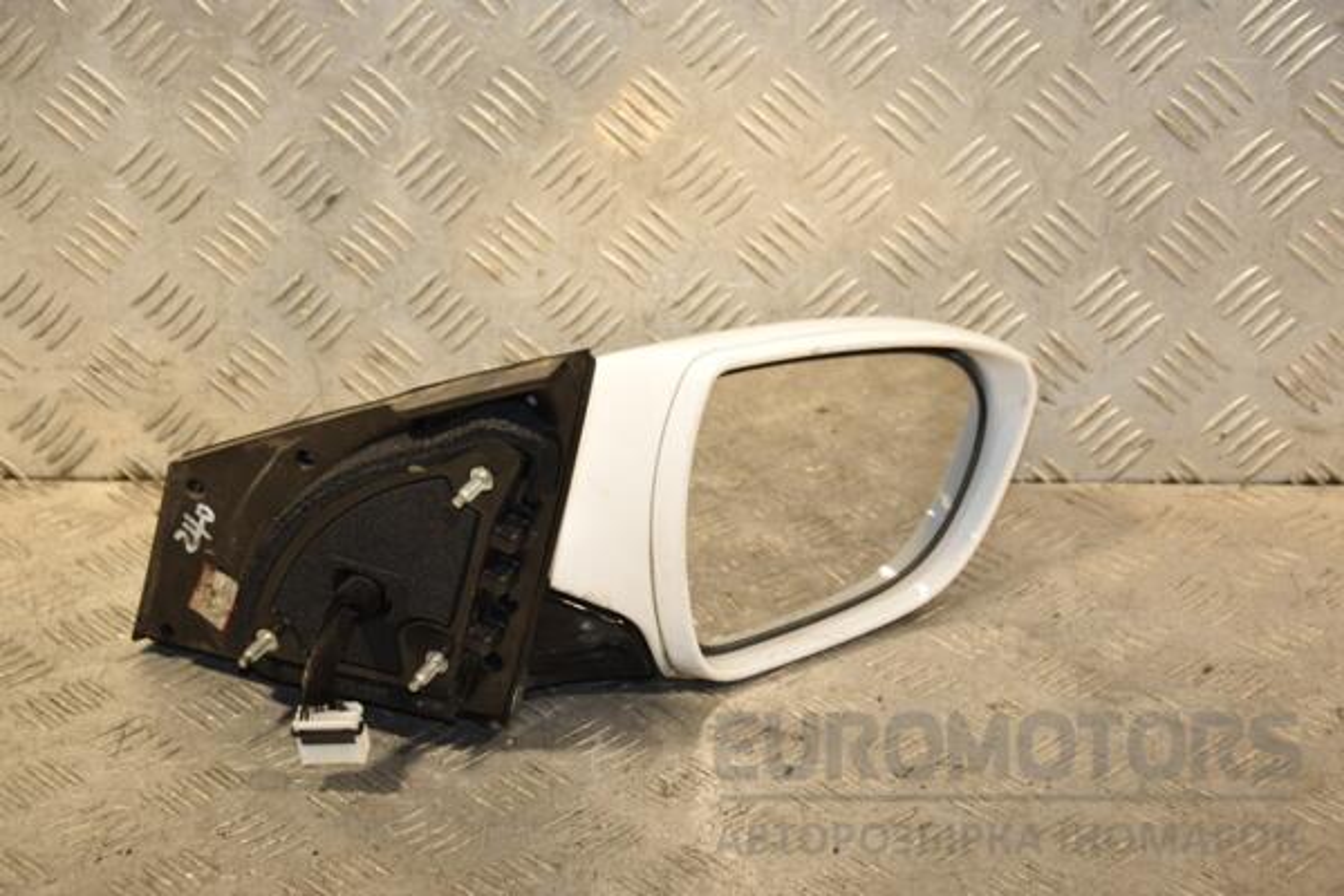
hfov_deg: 26.0
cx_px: 672
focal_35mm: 78
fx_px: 2912
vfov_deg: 17.5
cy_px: 448
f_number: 5
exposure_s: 1/200
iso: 800
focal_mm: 52
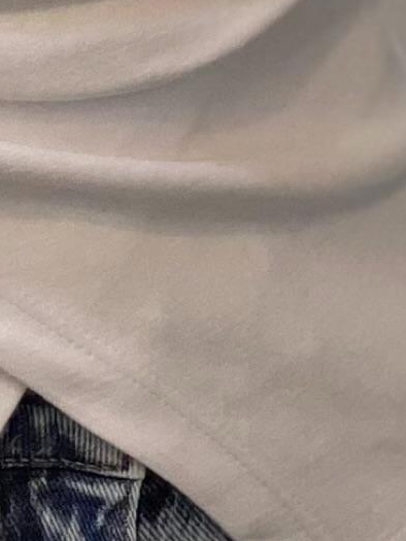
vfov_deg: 4.8
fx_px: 6237
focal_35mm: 399
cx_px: -337
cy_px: -734
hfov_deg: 3.7
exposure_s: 1/100
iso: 80
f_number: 2
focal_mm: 6
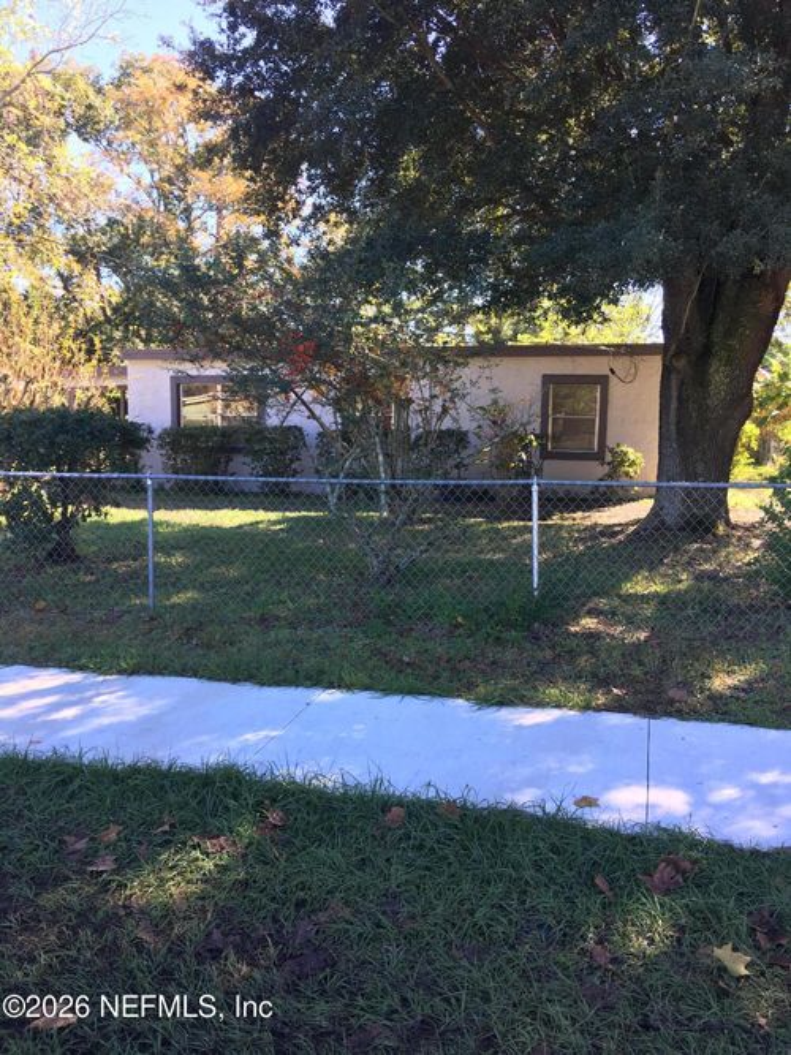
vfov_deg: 61.7
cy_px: 528
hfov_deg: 48.2
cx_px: 396
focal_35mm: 29
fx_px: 884
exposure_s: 1/126
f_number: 2.2
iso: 25
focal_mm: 4.15
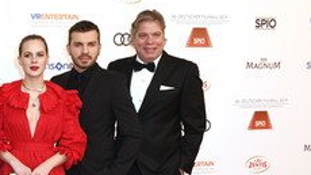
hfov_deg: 27.2
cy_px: 184
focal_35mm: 74
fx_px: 610
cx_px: 7
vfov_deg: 15.9
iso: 320
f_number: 6.3
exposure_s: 1/160
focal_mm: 36
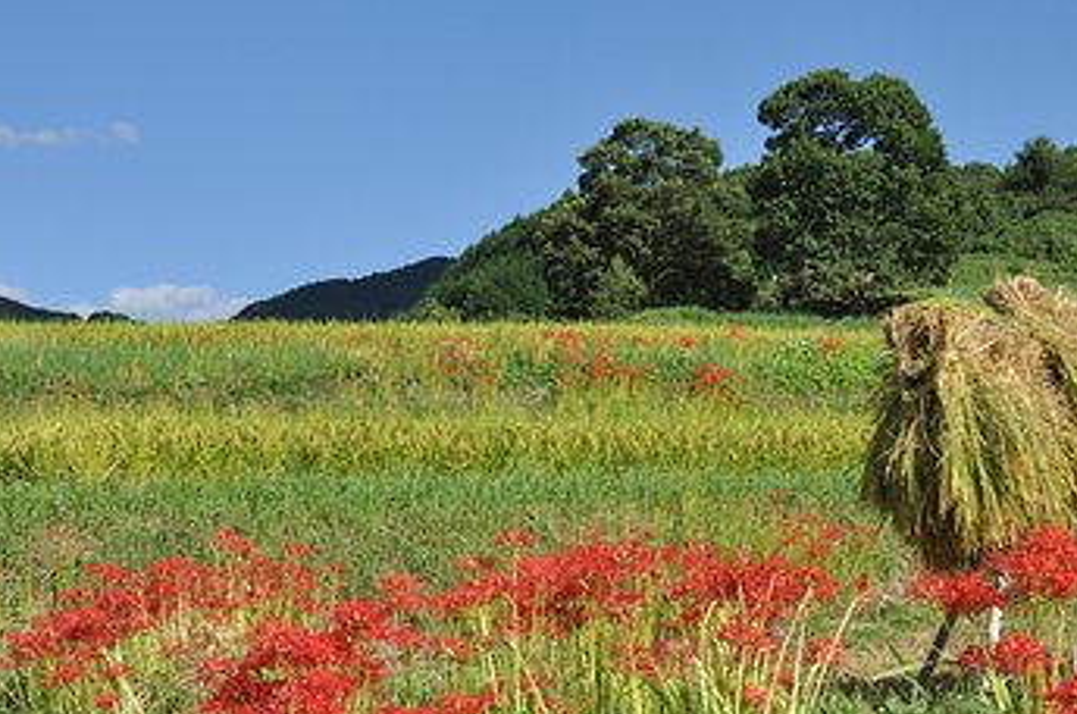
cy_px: 420
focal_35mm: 67
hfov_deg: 30.0
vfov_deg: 20.2
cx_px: 695
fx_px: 2001
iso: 400
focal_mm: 30
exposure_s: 1/800
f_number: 10
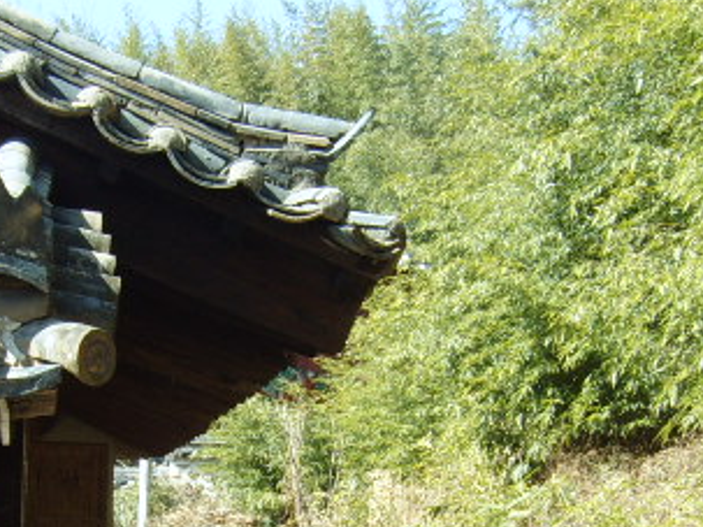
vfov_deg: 19.6
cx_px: 227
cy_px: 464
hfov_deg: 26.2
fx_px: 1502
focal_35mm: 74
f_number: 5.8
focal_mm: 5.8
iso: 50
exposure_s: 1/125
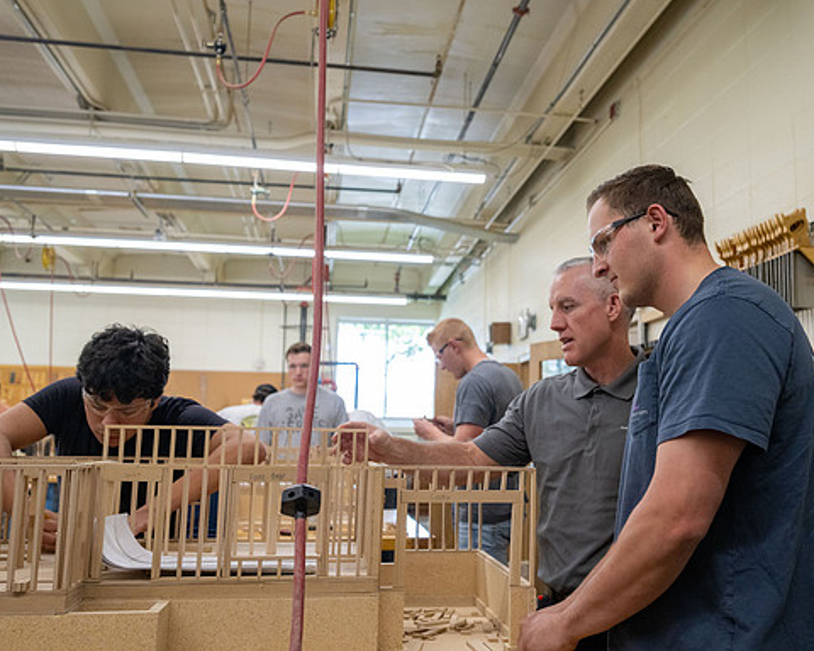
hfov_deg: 52.6
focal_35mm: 34
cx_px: 475
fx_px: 819
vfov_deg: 43.4
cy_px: 325
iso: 1600
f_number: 4
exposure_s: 1/400
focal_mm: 30
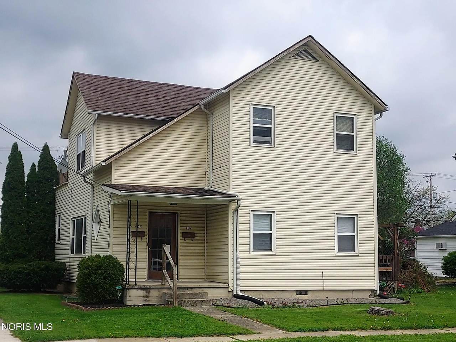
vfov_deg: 56.8
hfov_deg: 71.6
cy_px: 171
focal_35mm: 24
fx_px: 316
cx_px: 228
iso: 40
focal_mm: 4.6
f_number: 1.8
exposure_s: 1/2046
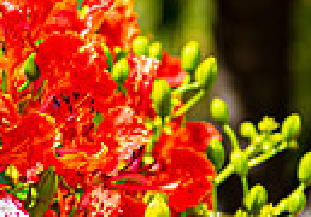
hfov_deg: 8.5
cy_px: 191
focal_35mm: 235
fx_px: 2059
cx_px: -94
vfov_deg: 6.0
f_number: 2.8
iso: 64
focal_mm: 48
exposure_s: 1/640
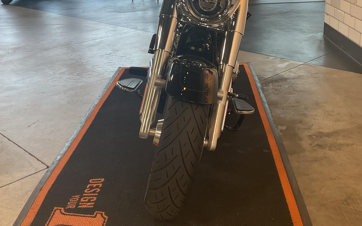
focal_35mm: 44
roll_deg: +2.5
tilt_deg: -18.6
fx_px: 434
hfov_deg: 45.0
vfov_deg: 29.0
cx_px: 216
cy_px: 77
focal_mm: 3
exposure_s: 1/50
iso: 40
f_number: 1.8
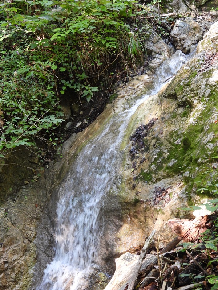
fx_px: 714
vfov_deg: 23.0
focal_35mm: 85
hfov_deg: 17.4
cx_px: 109
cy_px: 145
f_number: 4
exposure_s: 1/60
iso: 560
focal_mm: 15.2
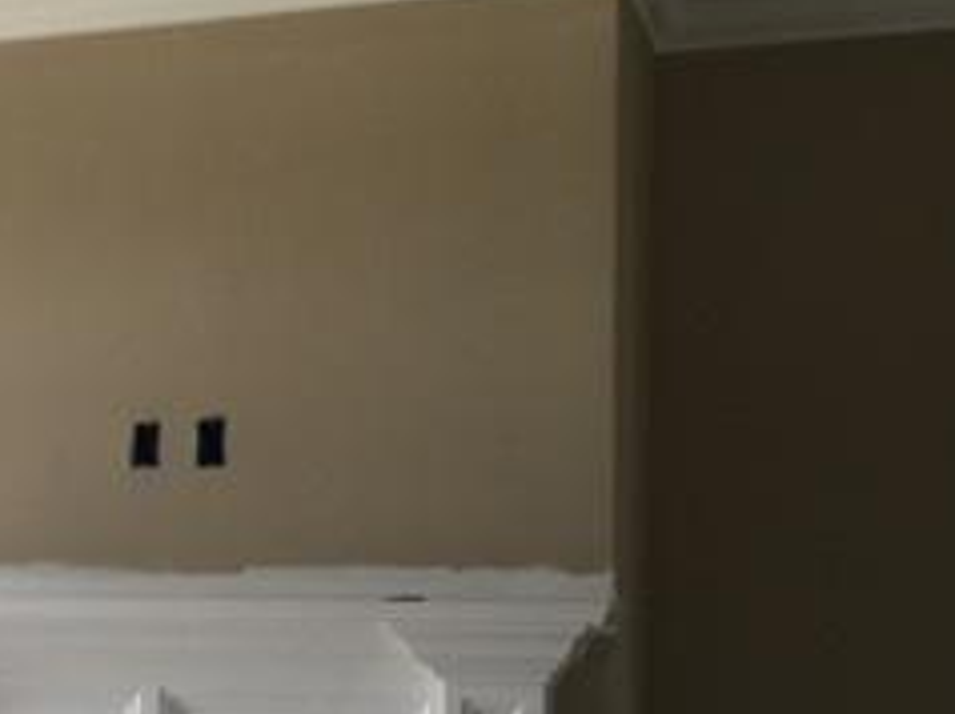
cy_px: 590
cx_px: -84
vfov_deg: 18.7
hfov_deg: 23.6
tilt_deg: +1.7
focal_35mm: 78
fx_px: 2150
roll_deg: -1.4
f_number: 2.2
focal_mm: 4.15
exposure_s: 1/40
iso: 32
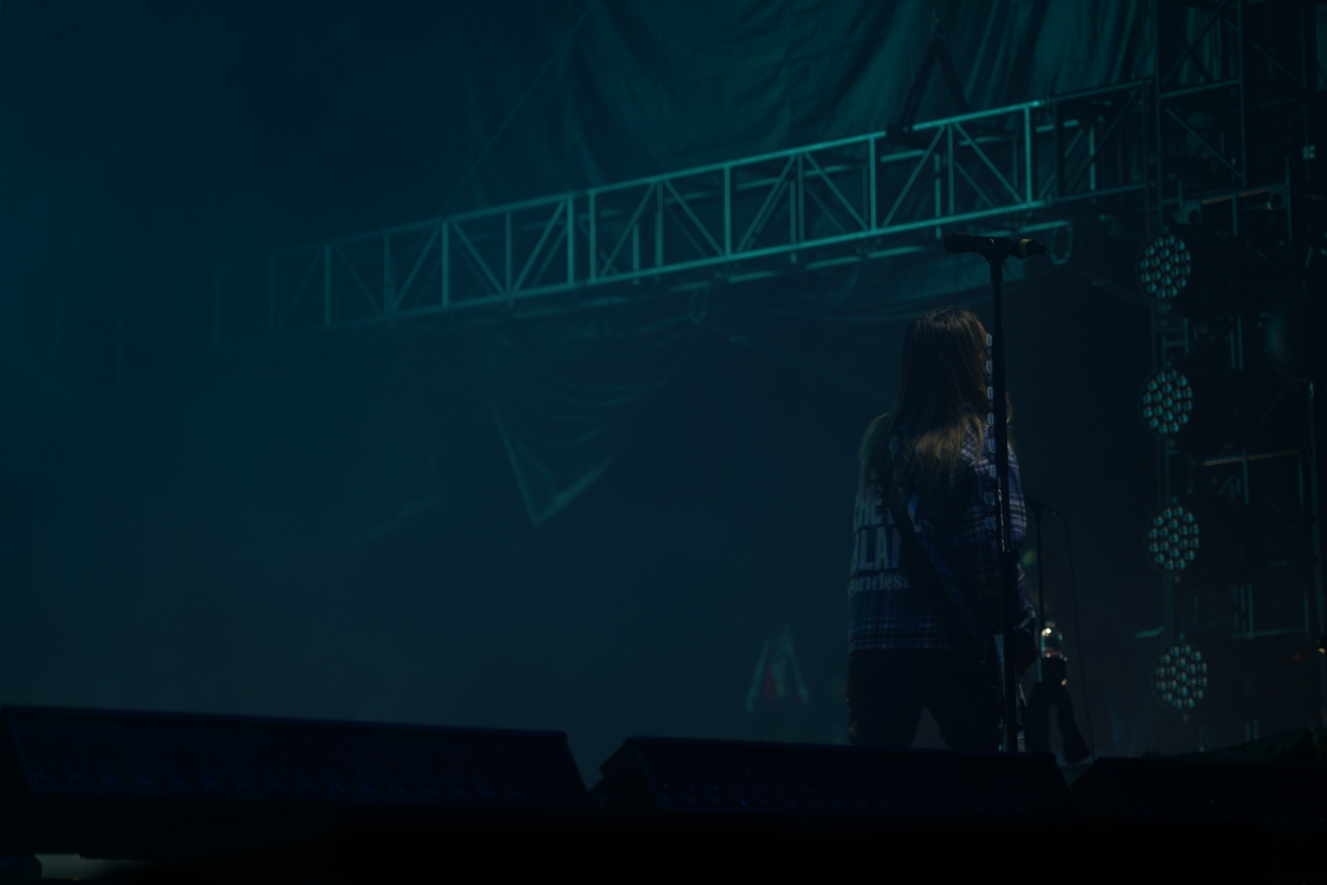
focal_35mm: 105
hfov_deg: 19.5
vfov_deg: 13.0
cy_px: 442
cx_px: 664
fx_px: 3870
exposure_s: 1/160
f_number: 4.5
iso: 100
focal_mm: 105
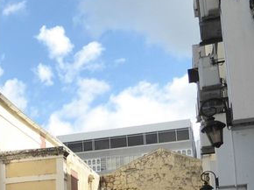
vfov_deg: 20.5
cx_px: -53
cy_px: 194
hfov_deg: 25.3
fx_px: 506
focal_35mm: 69
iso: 160
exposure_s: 1/640
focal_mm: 4.3
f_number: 3.5
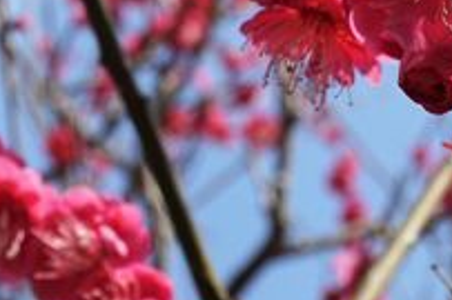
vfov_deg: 5.8
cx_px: -20
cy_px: -443
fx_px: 2848
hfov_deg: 9.0
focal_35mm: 227
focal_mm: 30
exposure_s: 1/200
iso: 100
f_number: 9
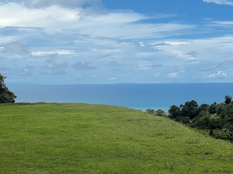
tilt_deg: -0.5
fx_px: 518
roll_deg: +0.7
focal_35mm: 77
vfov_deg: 19.1
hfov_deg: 25.3
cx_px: 116
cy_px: 87
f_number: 2.8
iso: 32
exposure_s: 1/1357
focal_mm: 9
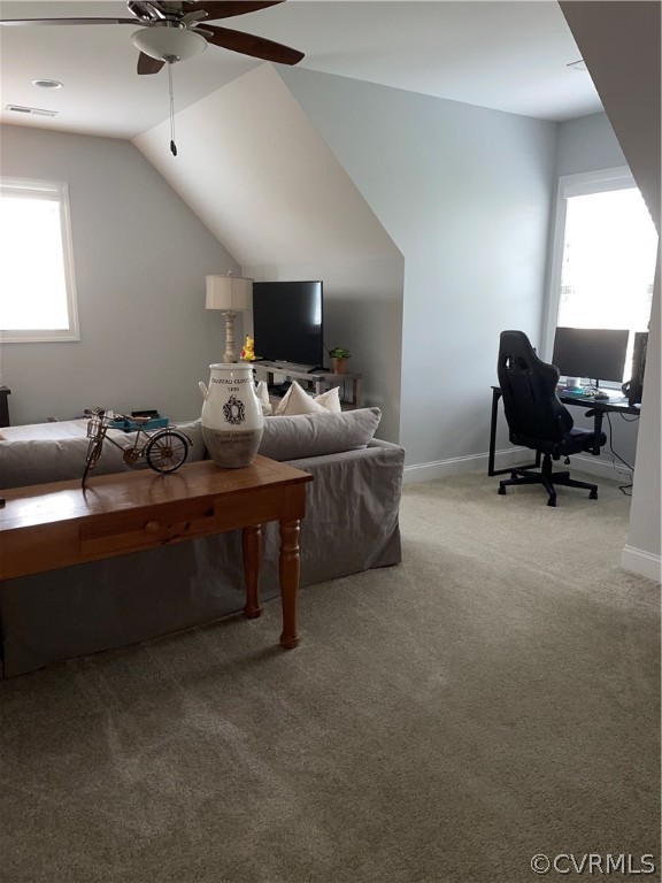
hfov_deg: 53.1
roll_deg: -0.3
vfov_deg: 67.3
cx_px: 331
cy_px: 442
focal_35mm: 26
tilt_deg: -12.5
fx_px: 663
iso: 64
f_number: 1.6
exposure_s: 1/30
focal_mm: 4.2
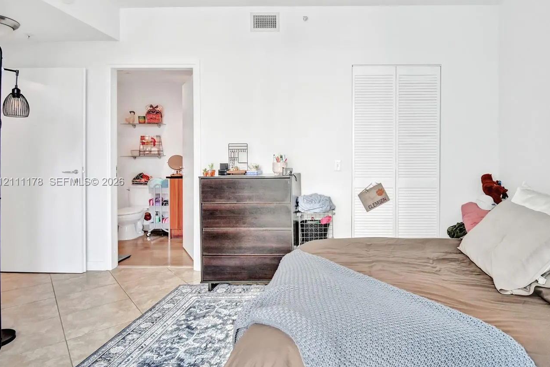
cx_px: 337
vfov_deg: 64.6
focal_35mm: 19
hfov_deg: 85.6
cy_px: 182
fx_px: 290
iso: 1600
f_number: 4.5
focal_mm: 10
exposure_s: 1/320
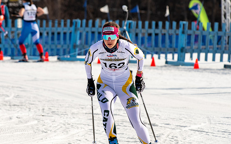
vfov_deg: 2.4
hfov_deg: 3.8
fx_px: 3481
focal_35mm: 553
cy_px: 86
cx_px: 92
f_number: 9
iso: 400
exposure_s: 1/1250
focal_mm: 300
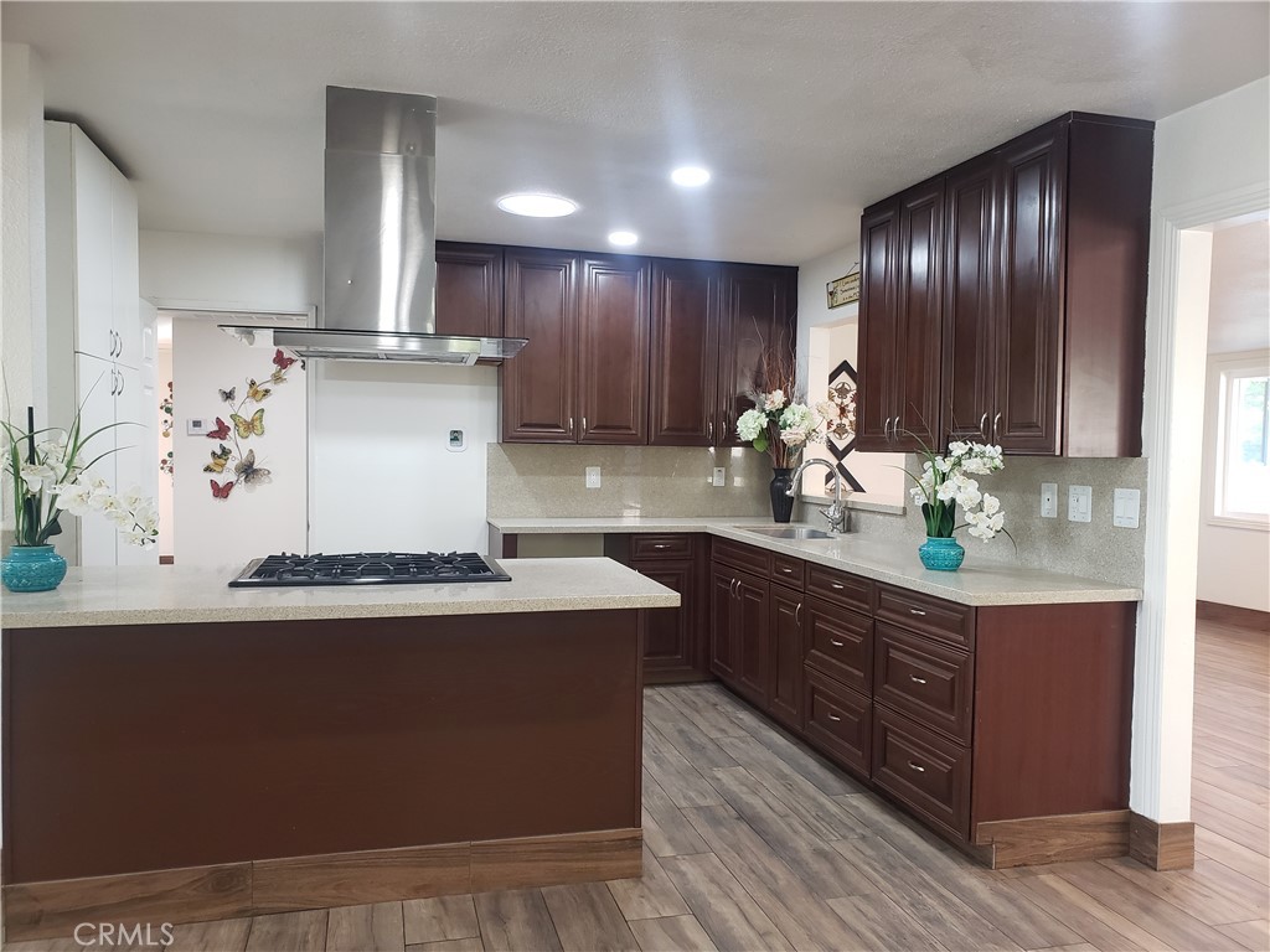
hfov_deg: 67.3
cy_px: 476
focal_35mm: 26
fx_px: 954
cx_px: 635
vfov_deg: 53.1
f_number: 2.4
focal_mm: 4.3
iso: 250
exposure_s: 1/40
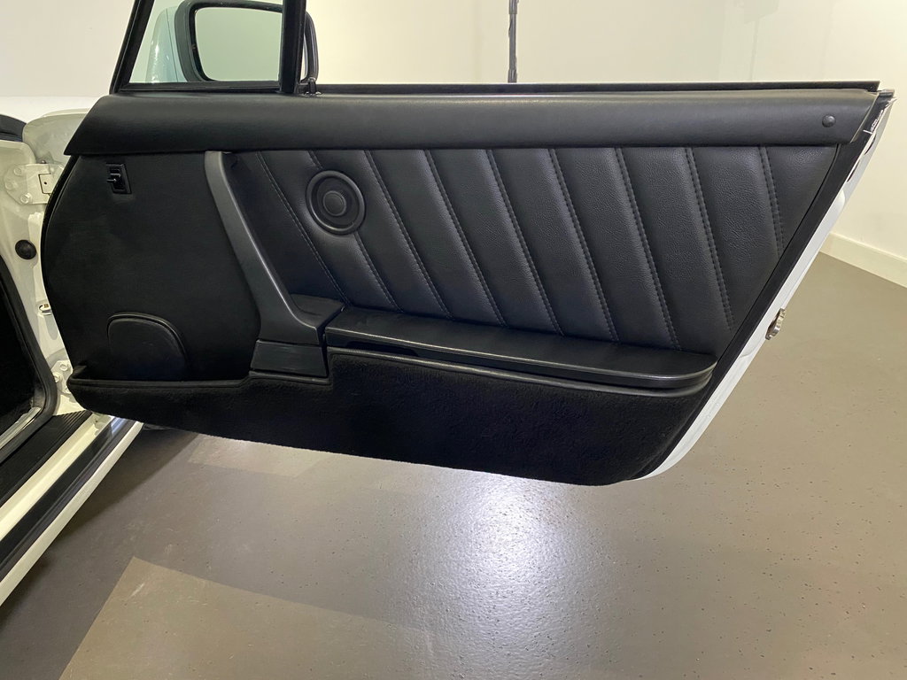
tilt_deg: -21.4
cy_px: 340
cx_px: 454
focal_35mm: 26
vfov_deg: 53.1
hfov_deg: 67.3
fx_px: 681
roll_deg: +2.1
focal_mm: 4.25
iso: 640
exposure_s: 1/32
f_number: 1.8
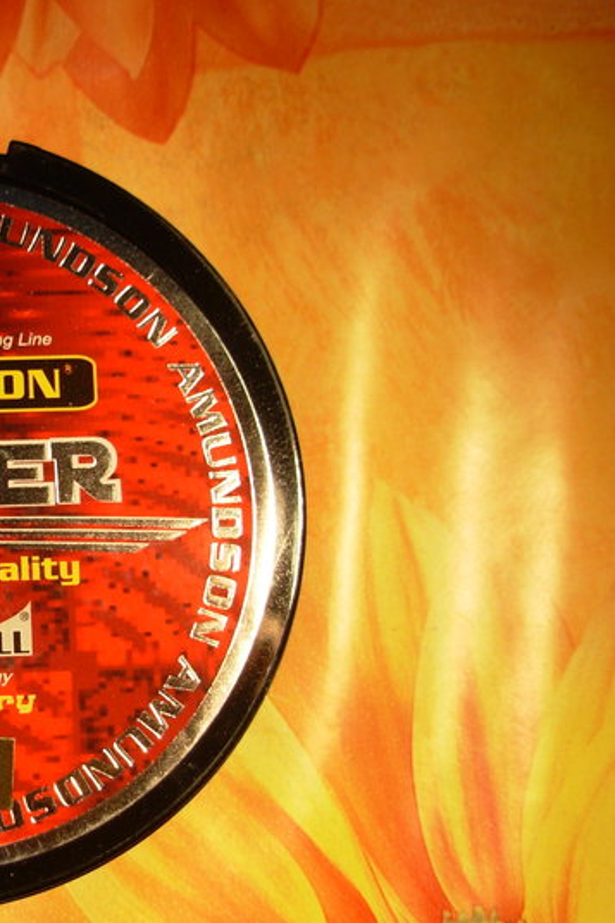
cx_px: -69
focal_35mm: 59
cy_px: 484
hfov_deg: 21.7
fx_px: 1513
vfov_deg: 33.9
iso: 50
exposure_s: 1/46.6
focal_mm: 6.3
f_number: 2.9
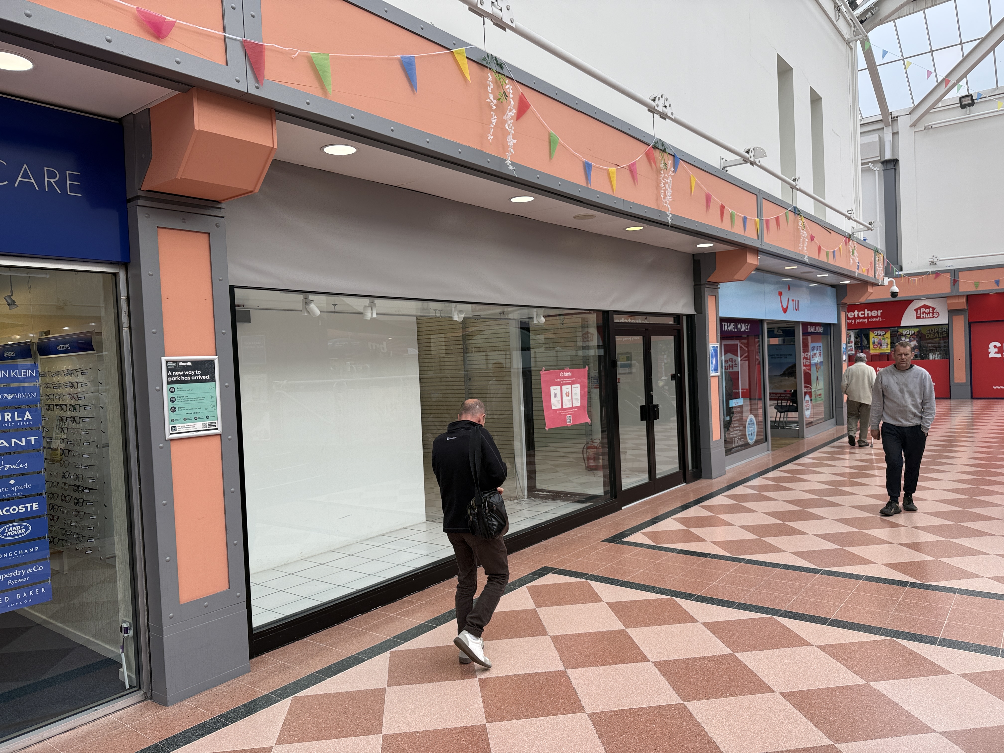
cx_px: 502
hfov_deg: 71.6
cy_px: 376
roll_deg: +3.1
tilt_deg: -2.2
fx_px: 696
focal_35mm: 24
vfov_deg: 56.8
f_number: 1.78
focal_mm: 6.76
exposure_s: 1/840
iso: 80
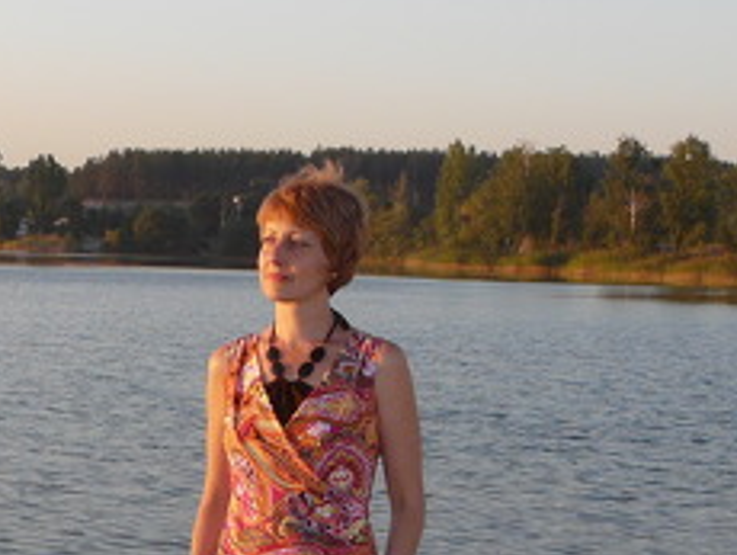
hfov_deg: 16.8
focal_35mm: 112
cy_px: 568
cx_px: -128
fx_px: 2387
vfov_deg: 13.1
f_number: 4
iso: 100
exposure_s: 1/160
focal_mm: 7
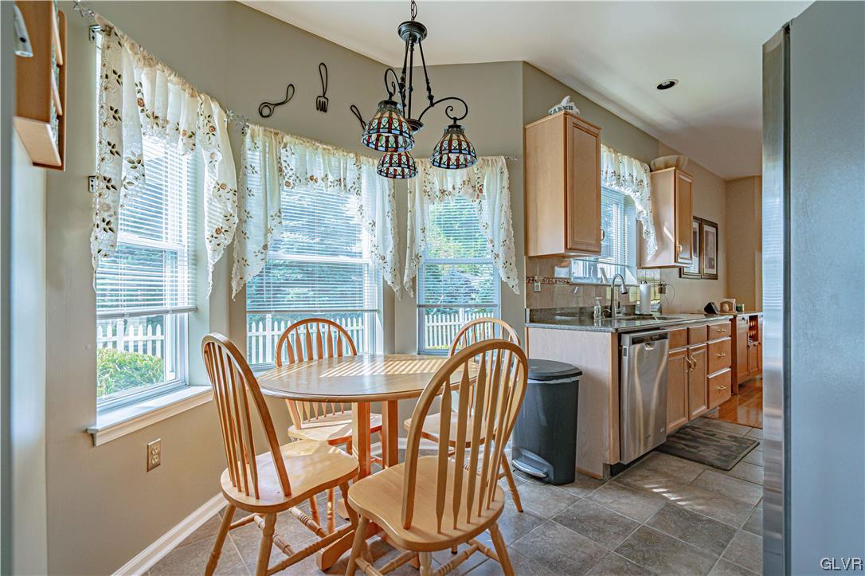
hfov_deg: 96.8
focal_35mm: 16
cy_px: 288
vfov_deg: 73.7
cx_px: 432
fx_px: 384
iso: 640
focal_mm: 16
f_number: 5
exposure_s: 1/1000
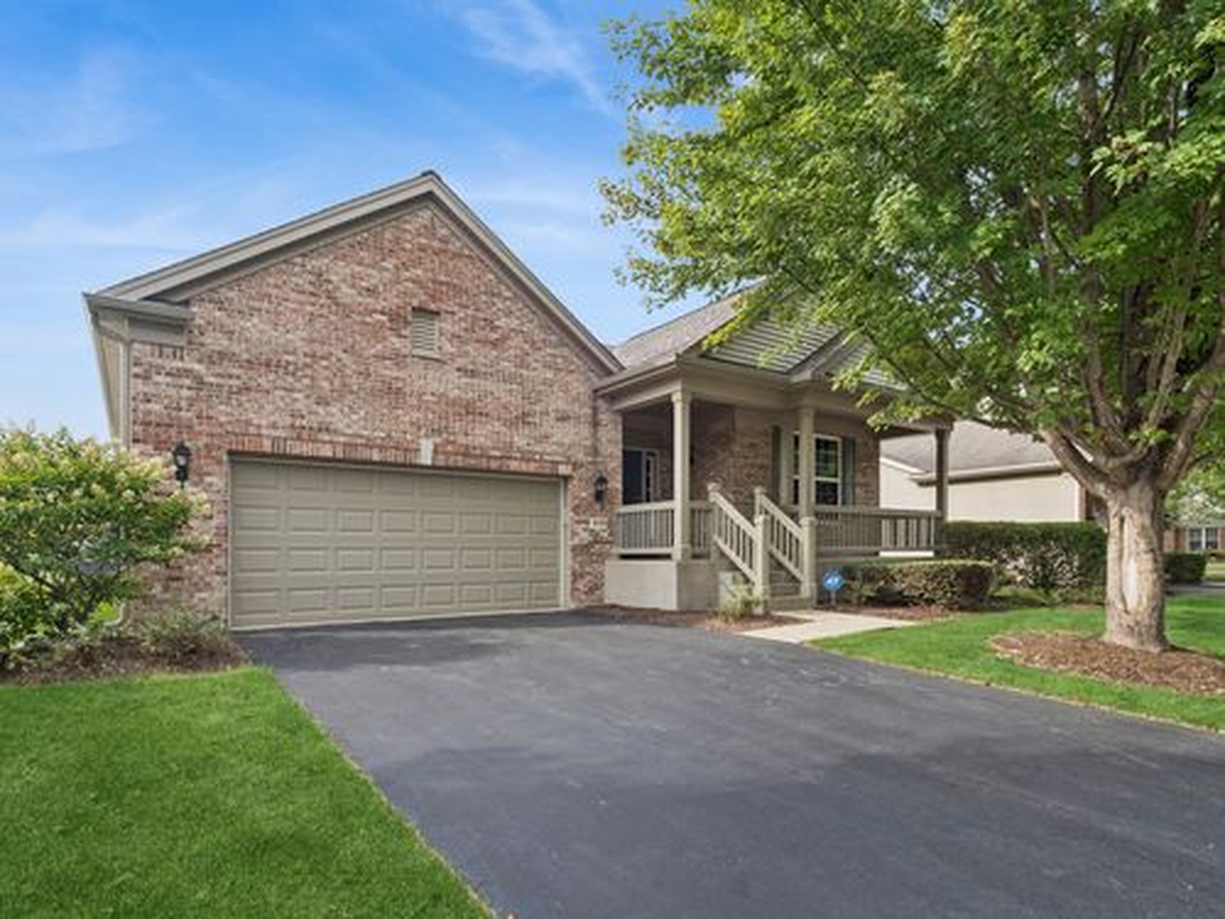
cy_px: 460
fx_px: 637
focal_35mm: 18
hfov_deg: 87.8
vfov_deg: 71.6
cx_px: 612
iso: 400
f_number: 8
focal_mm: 9
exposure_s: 1/200
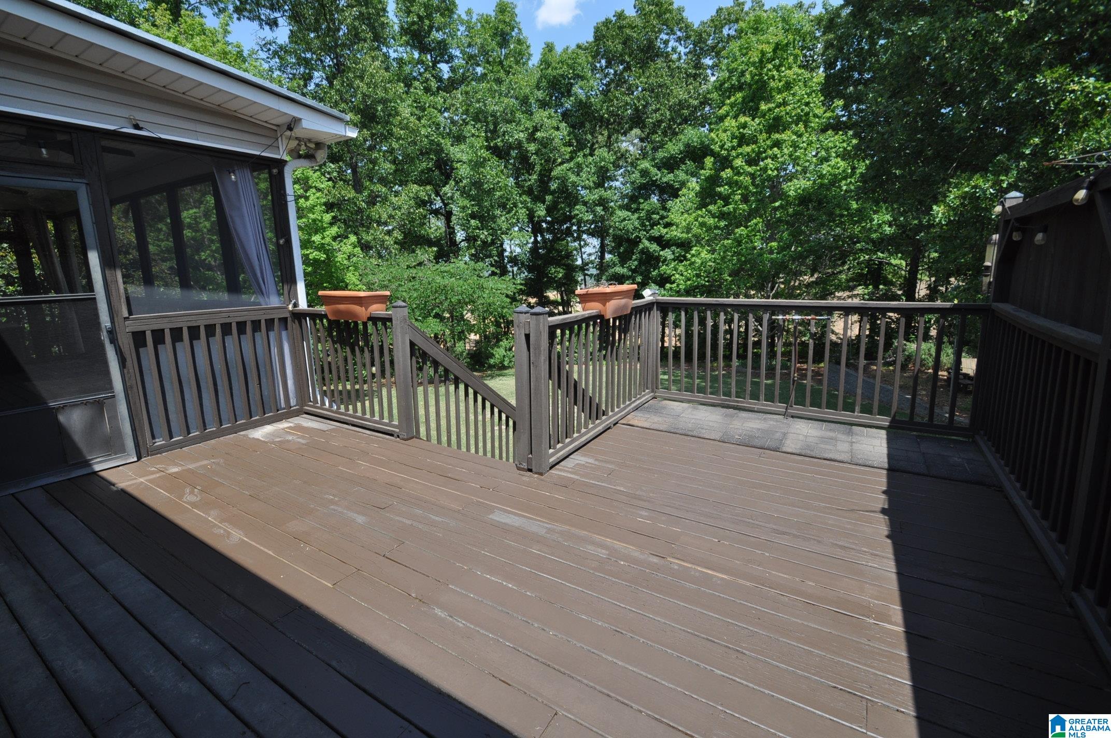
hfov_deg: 100.5
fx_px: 462
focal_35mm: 15
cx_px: 556
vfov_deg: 77.2
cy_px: 369
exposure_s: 1/250
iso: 320
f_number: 10
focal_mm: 10
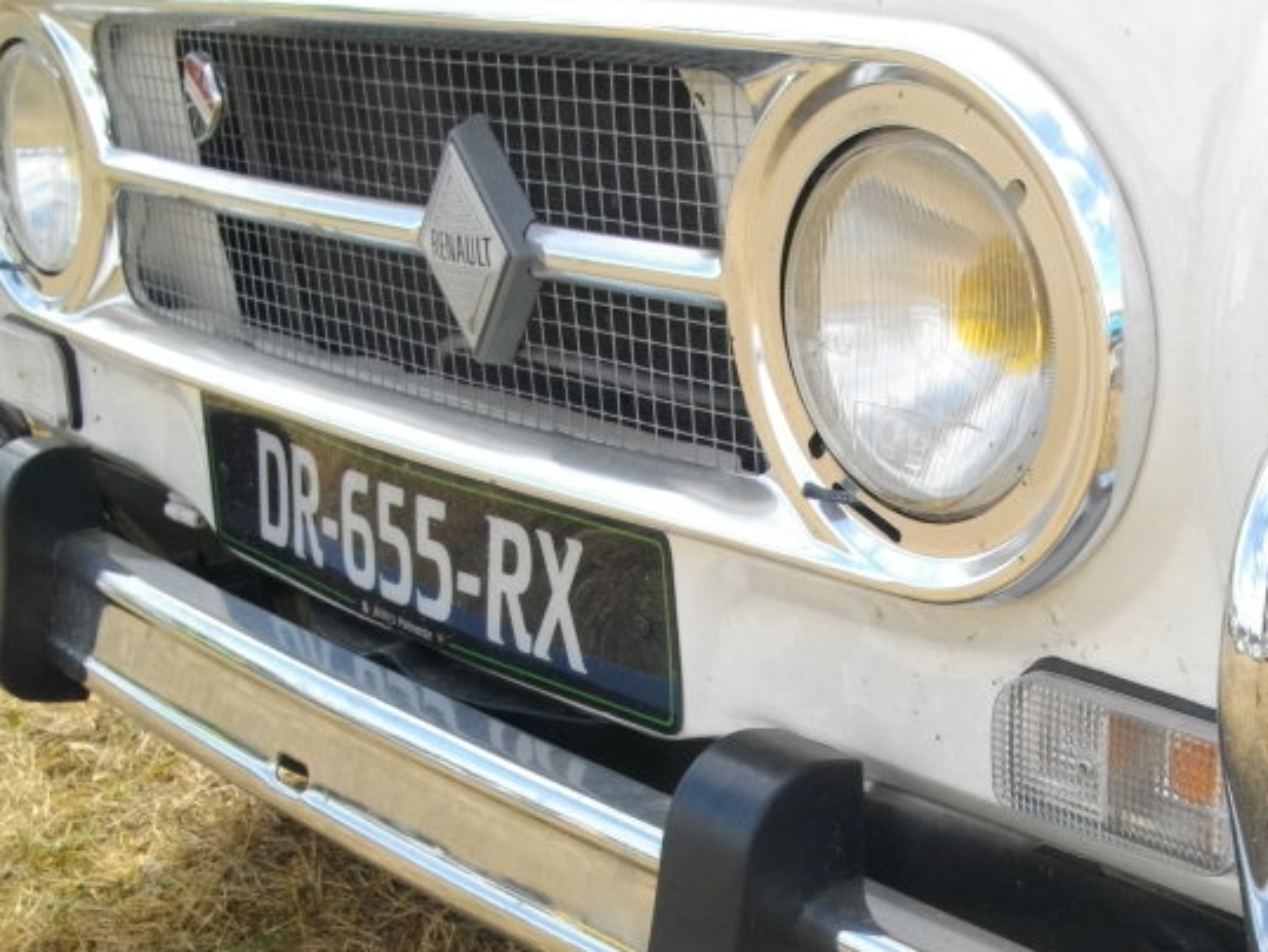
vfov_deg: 24.5
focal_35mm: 59
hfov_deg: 32.4
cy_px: 749
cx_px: 851
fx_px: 2162
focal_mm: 5.7
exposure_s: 1/60
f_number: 8.8
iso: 100
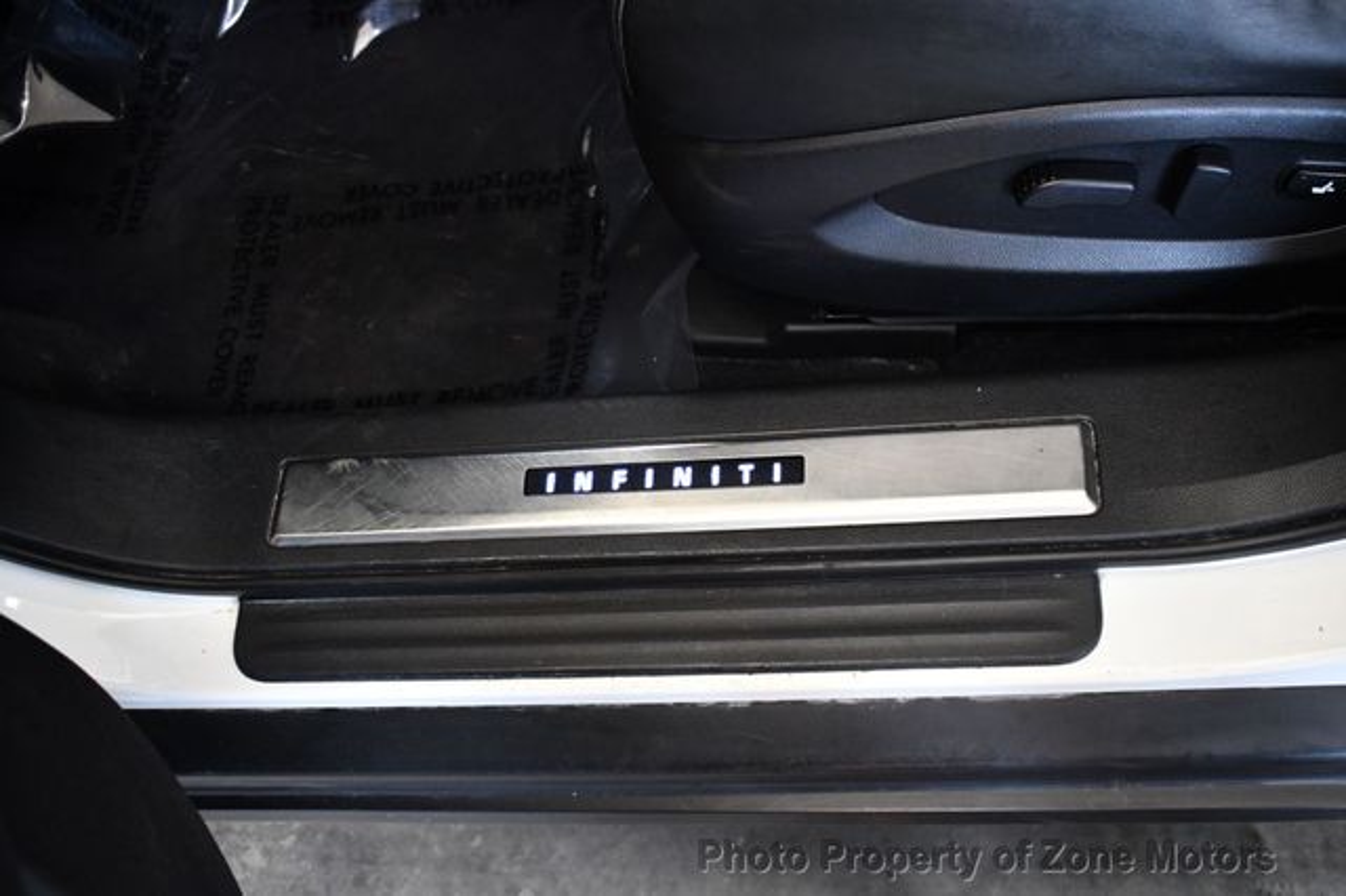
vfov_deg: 35.9
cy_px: 448
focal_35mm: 37
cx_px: 673
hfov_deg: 51.9
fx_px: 1383
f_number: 4
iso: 3200
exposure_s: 1/80
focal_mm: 25
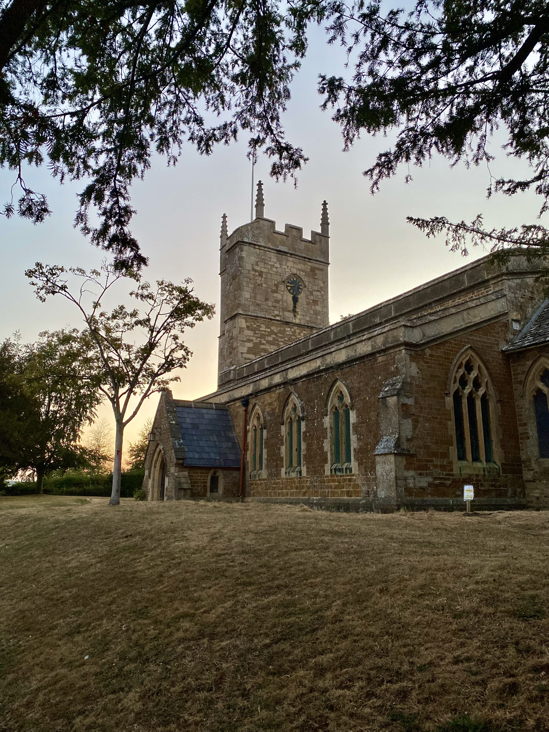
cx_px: 274
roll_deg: -0.8
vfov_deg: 67.3
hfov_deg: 53.1
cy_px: 366
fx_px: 550
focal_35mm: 26
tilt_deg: +13.6
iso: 125
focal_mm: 4.25
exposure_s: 1/121
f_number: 1.8
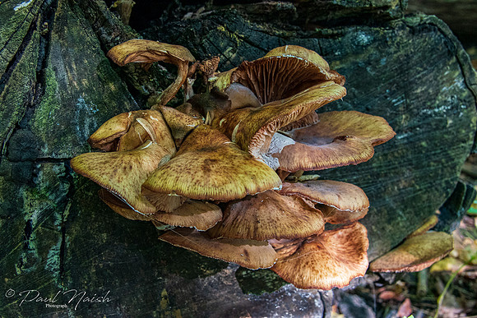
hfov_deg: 44.5
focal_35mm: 44
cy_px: 159
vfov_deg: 30.5
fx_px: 583
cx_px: 238
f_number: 10
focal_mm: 44
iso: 3600
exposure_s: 1/125
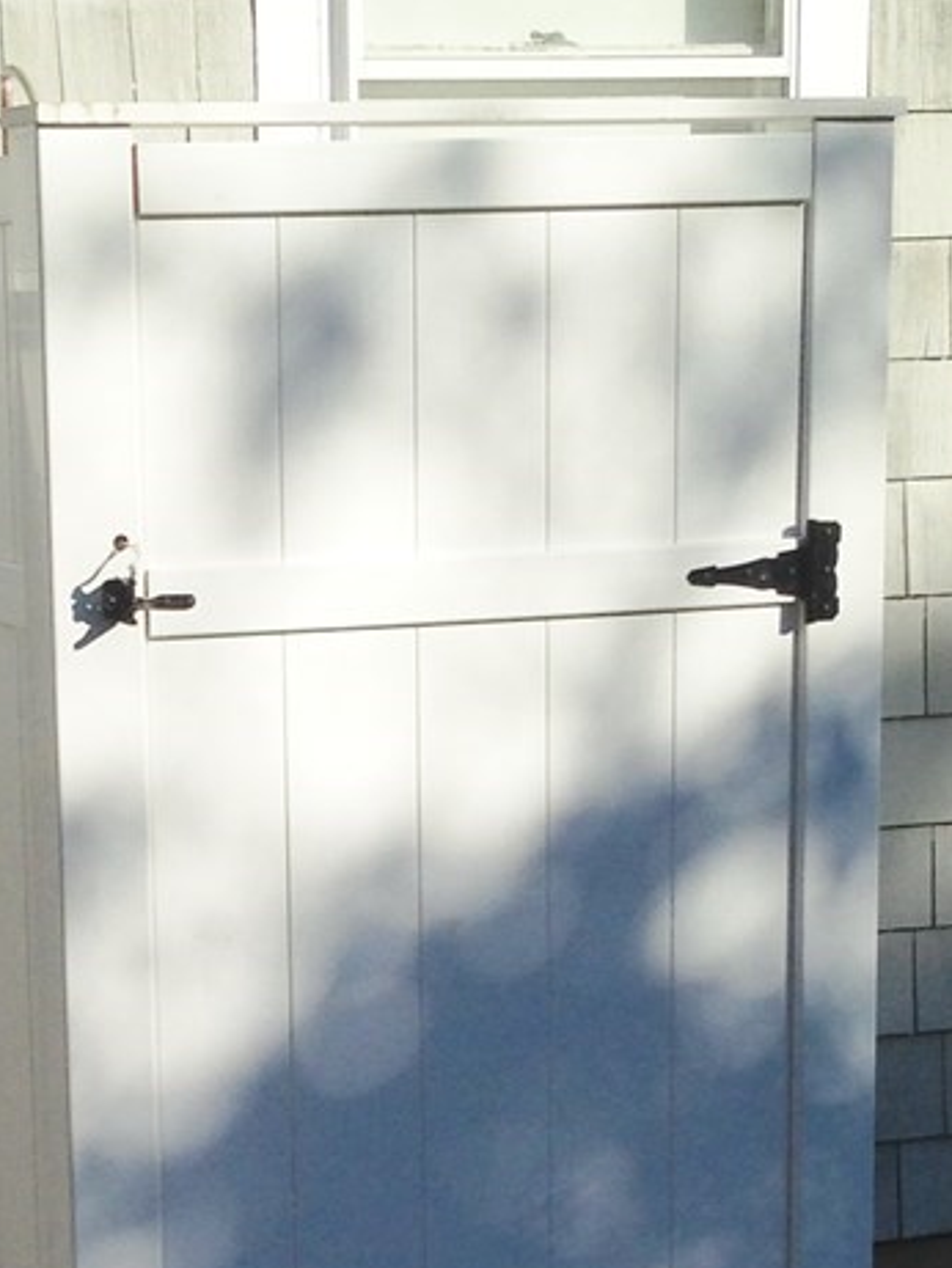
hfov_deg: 13.4
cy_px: 1221
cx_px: 149
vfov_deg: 17.5
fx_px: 4032
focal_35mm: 110
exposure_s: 1/2169
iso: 50
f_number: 2.4
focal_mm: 4.12
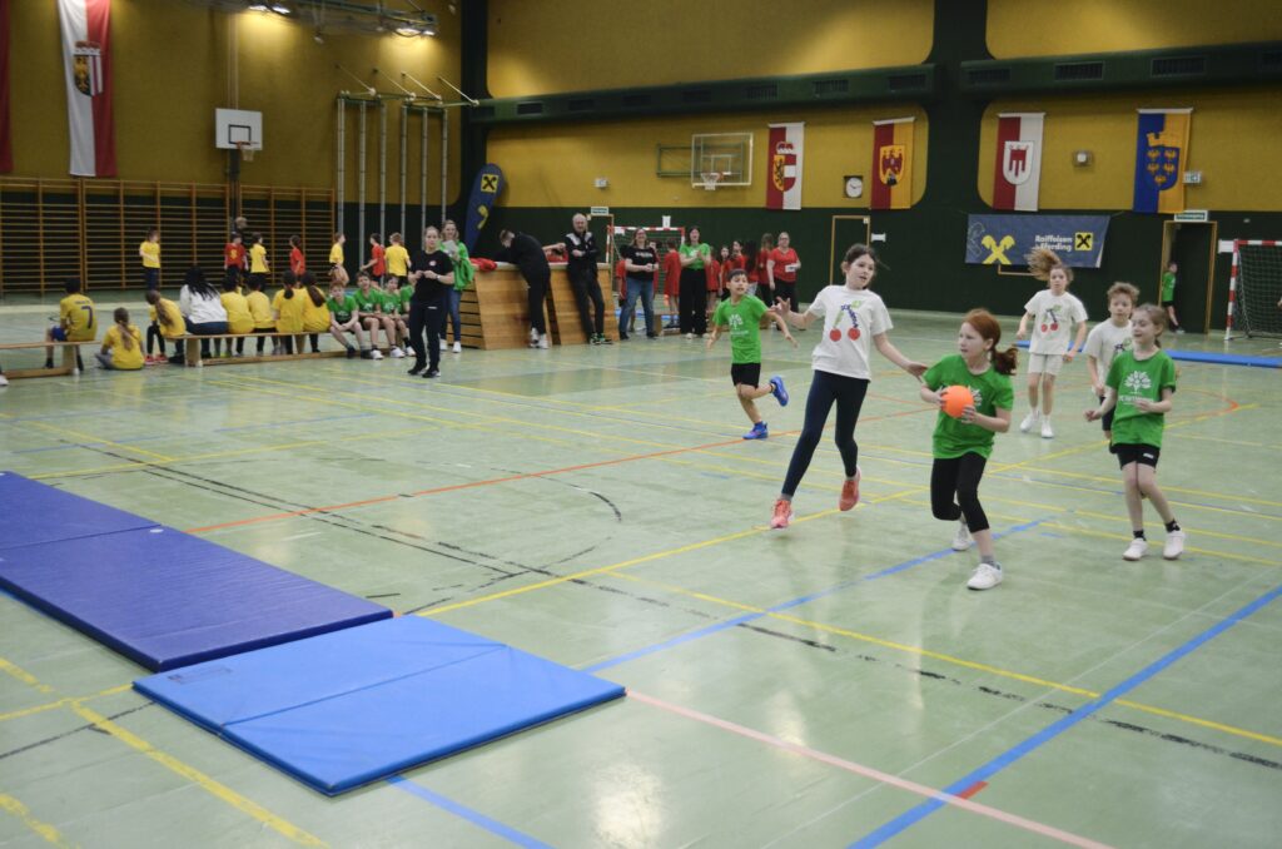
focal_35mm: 36
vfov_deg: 36.7
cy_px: 424
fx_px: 1279
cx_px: 641
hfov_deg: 53.2
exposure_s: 1/500
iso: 1100
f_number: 4
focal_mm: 24
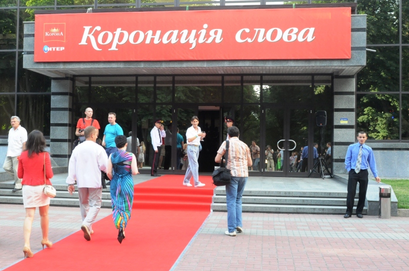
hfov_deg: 40.4
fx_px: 556
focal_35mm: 49
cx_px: 185
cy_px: 131
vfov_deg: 27.4
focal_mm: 22
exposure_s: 1/160
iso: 800
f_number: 7.1
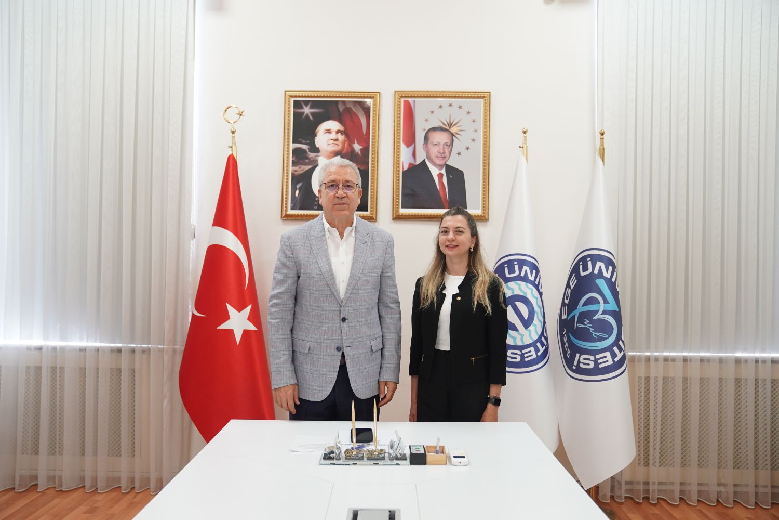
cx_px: 390
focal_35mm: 30
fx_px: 649
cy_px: 260
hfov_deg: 61.9
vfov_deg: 43.6
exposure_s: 1/125
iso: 1600
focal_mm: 30
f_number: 3.2
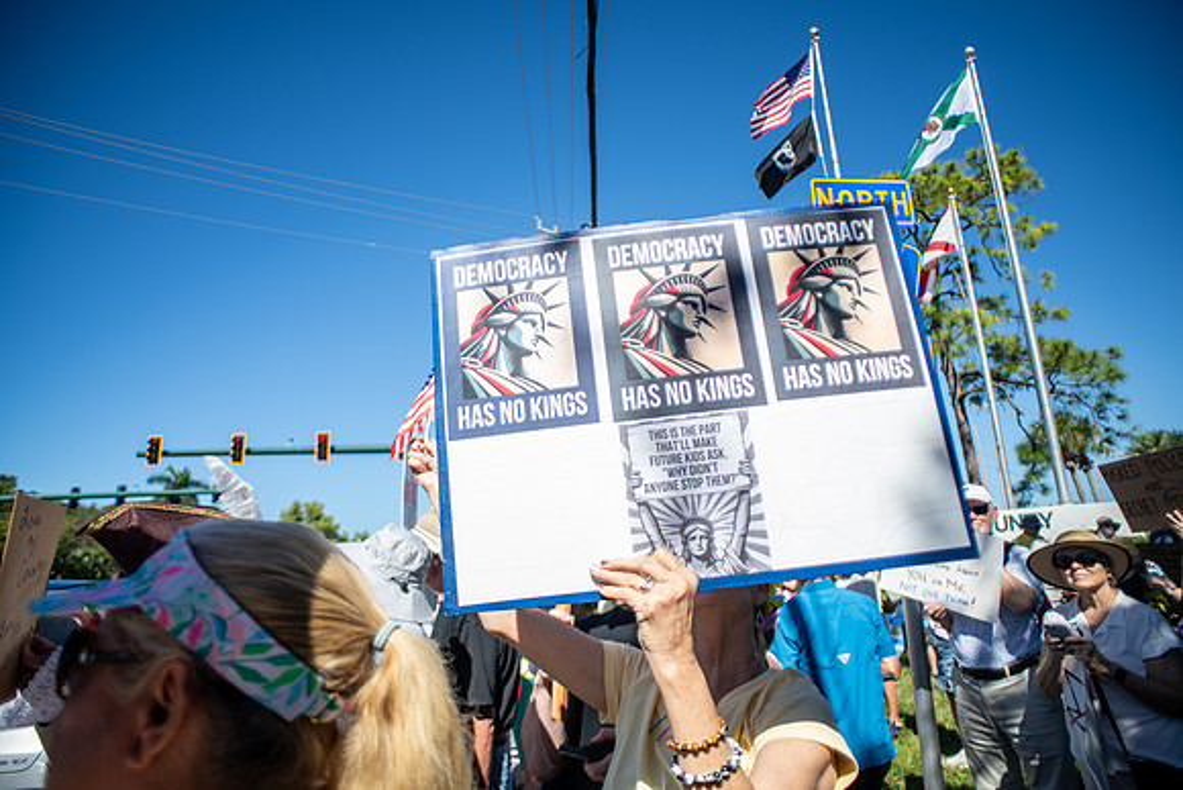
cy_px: 395
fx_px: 657
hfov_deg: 84.0
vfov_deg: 62.0
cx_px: 592
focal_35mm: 20
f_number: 7.1
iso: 64
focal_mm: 20
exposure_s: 1/640
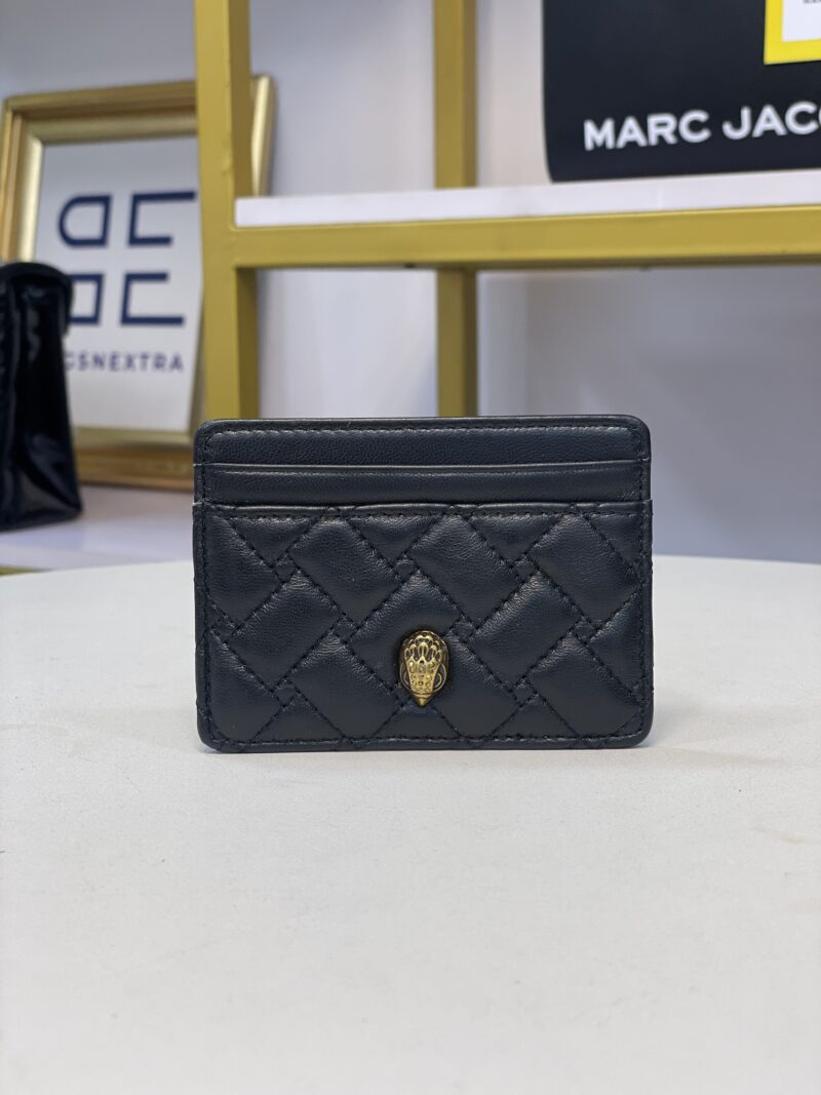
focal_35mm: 52
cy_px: 548
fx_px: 1645
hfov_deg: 28.0
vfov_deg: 36.8
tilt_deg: -7.2
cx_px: 410
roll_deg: +0.4
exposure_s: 1/100
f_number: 2
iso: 50
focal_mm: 6
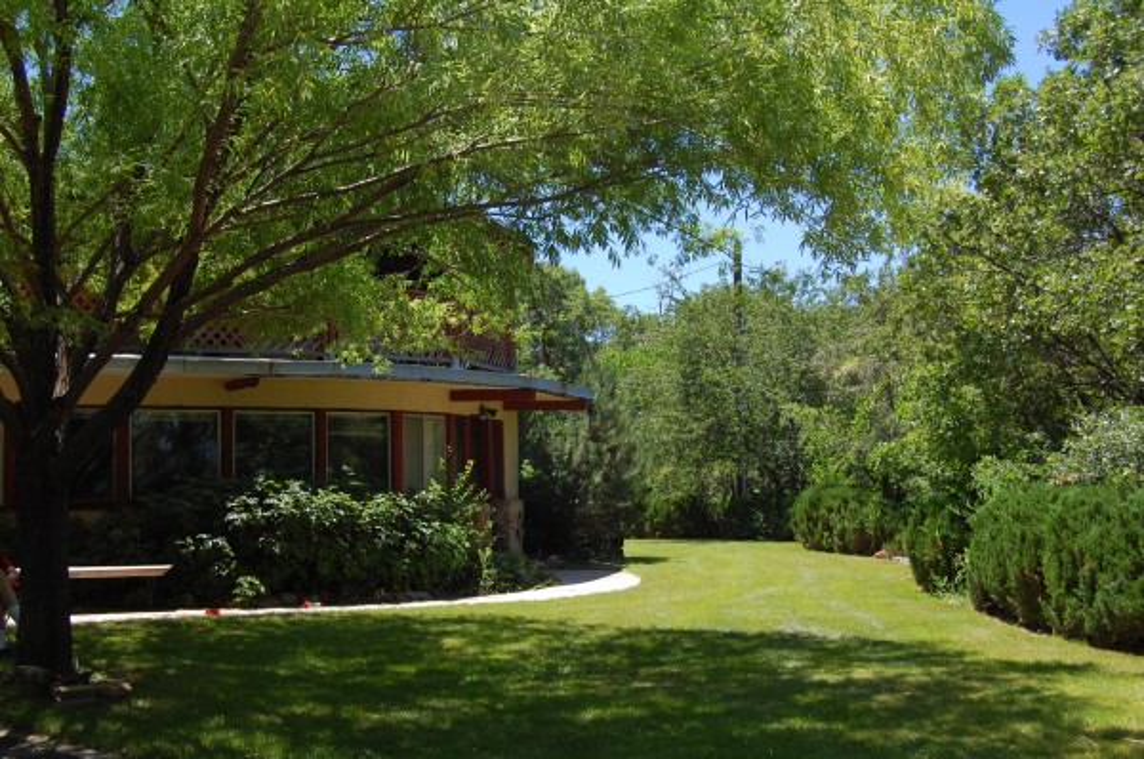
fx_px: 1475
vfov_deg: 28.8
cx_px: 572
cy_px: 380
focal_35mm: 46
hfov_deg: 42.4
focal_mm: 31
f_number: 8
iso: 200
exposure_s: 1/250
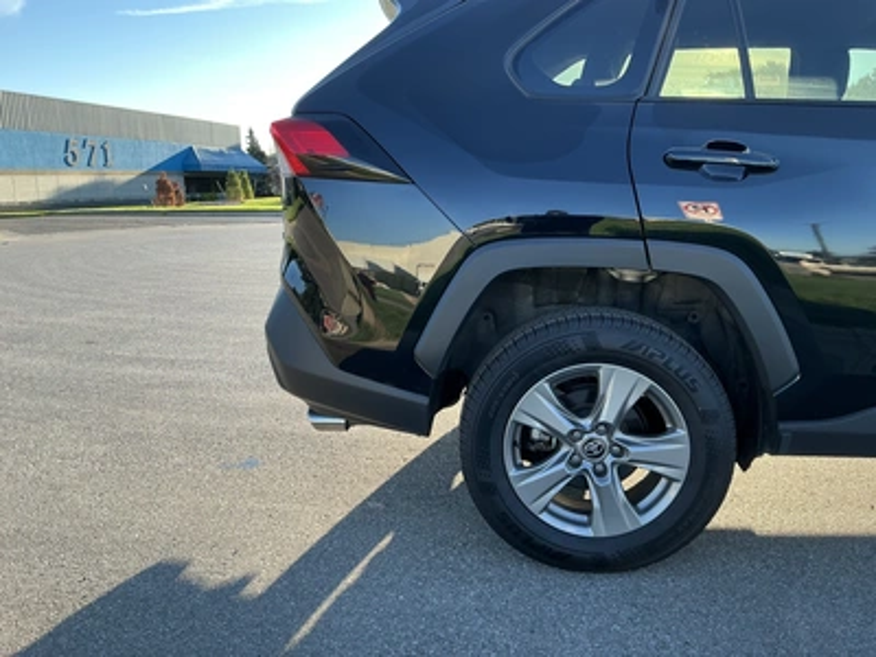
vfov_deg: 49.7
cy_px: 328
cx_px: 438
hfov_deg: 63.4
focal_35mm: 28
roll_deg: +1.8
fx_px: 709
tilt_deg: -10.5
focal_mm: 3
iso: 20
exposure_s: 1/209
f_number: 1.8
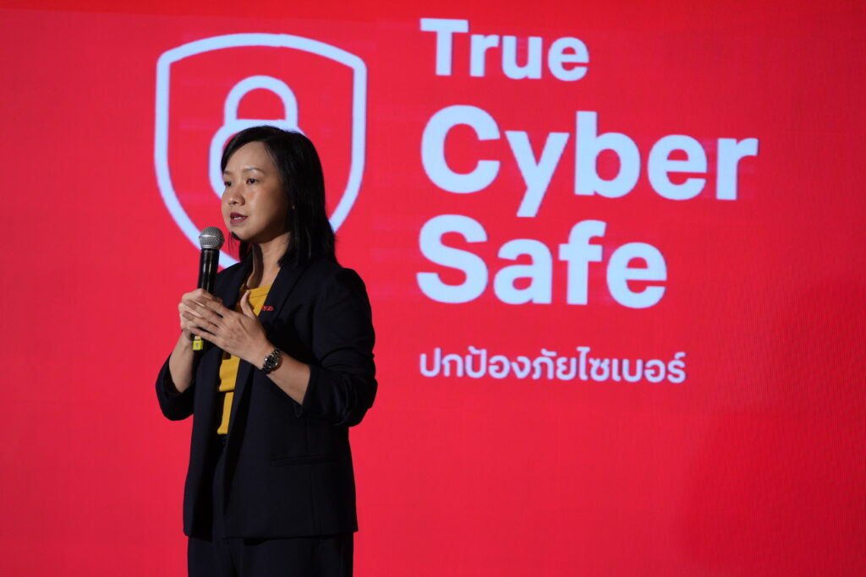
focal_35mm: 107
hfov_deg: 19.1
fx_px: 2574
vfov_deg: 12.8
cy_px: 288
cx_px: 433
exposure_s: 1/125
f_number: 3.2
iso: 800
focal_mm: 107
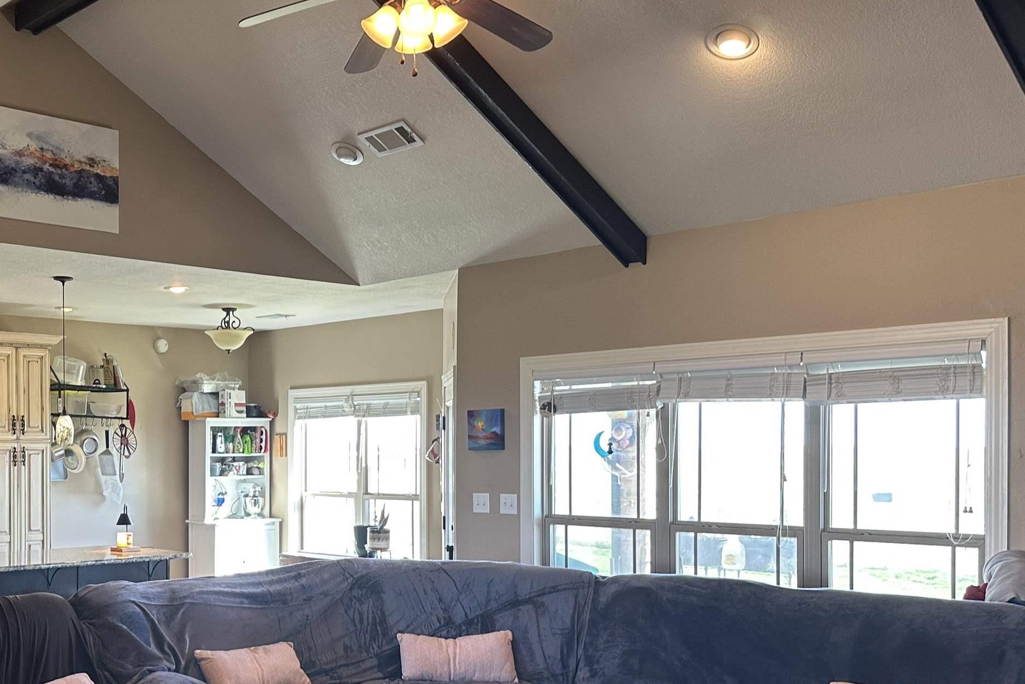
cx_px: 227
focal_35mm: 41
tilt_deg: -0.2
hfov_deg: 45.4
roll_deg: +0.0
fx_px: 1167
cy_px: 470
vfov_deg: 32.3
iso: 125
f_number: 1.78
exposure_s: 1/60
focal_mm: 6.86
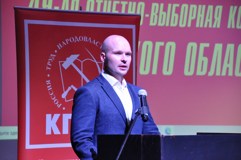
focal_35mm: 158
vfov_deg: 8.7
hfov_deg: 13.1
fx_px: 1053
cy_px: 80
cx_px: 120
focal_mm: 105
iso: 3200
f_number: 5.3
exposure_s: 1/100
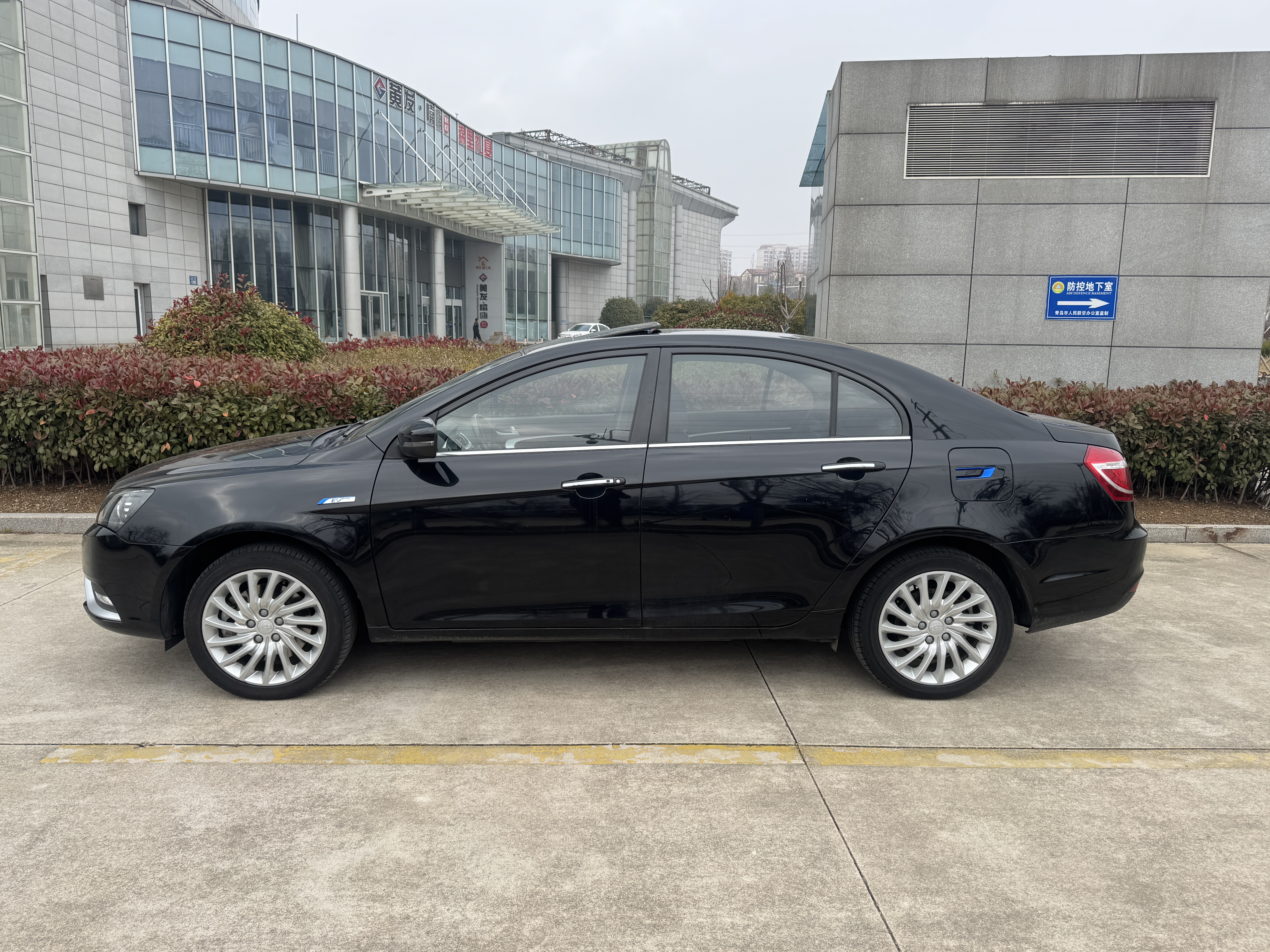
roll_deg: -0.8
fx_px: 917
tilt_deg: -8.8
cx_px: 622
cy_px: 483
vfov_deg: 54.9
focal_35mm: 25
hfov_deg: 69.4
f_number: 1.78
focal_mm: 6.76
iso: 80
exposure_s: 1/2331
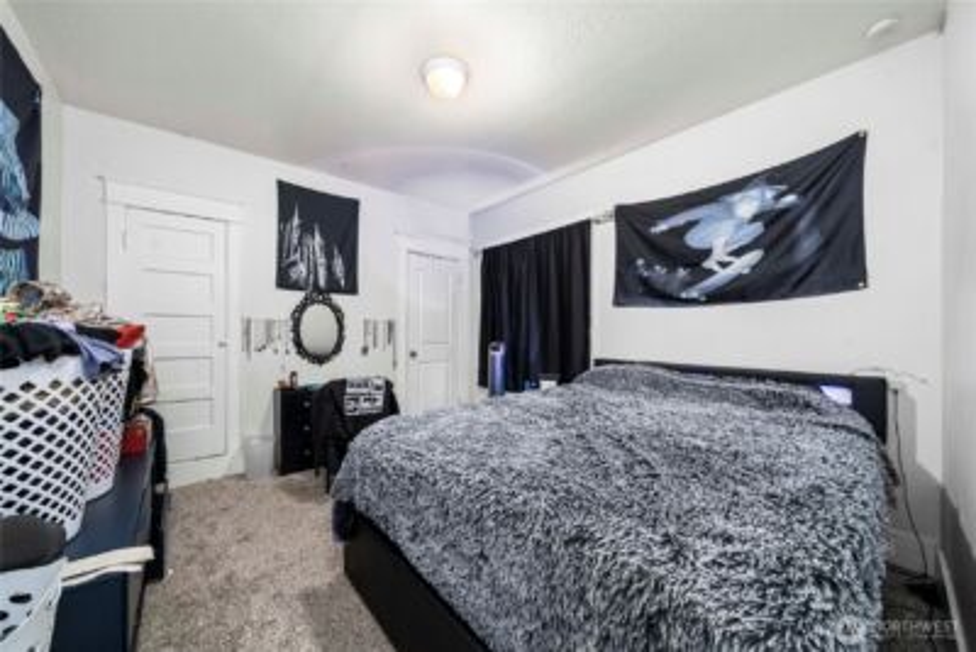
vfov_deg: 90.1
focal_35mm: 12
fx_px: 325
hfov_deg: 112.6
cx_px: 488
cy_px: 326
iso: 1000
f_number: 7.1
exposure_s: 1/60
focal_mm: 12
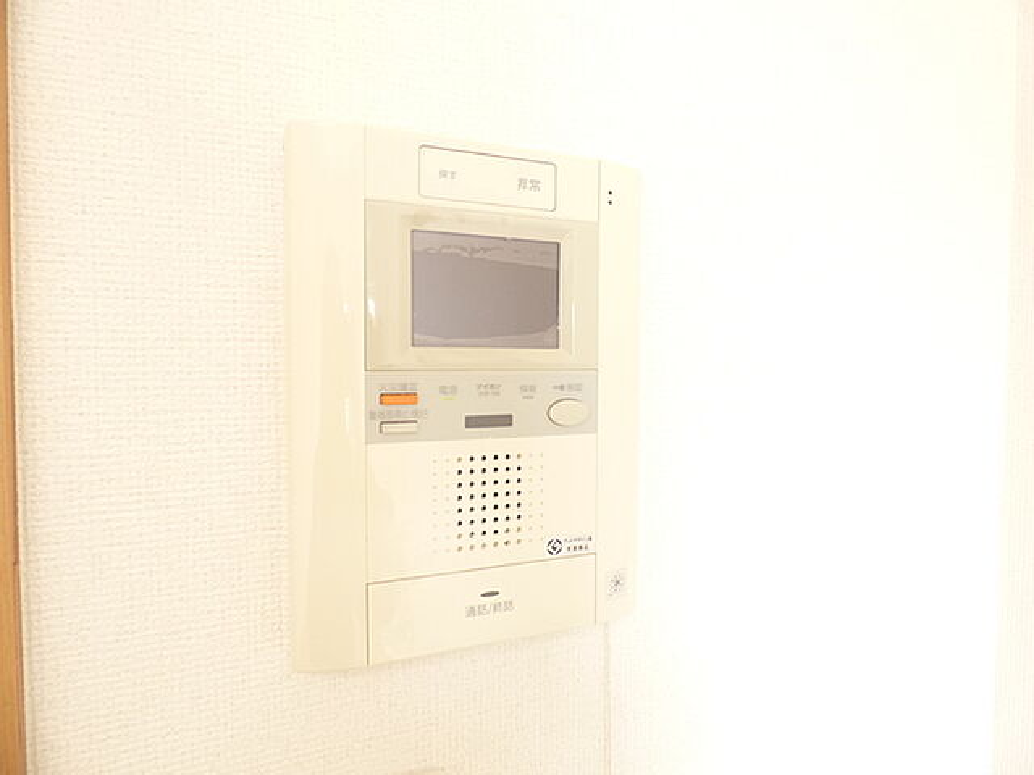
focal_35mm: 20
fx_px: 597
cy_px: 388
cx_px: 517
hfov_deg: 81.7
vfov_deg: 66.0
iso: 100
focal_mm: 3.58
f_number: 2.8
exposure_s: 1/20
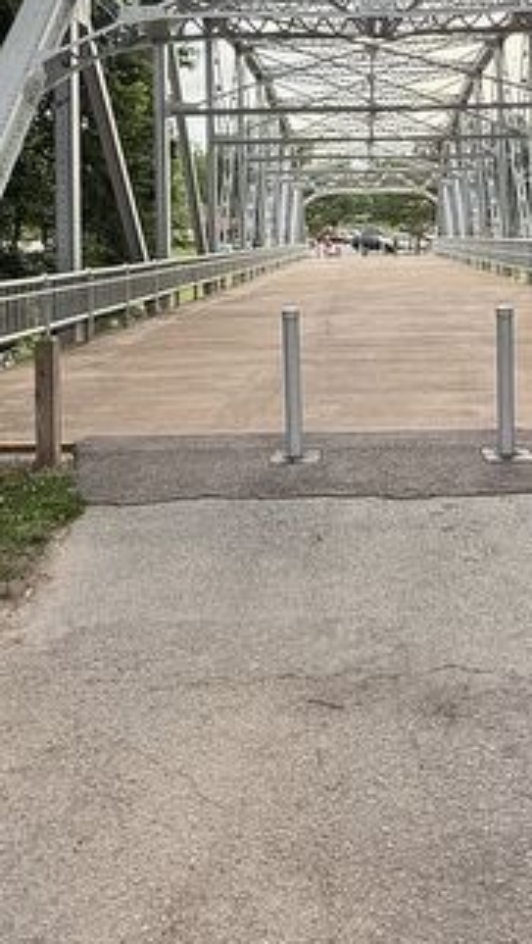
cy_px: 194
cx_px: 353
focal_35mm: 38
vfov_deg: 49.8
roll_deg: +0.6
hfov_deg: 31.0
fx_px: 951
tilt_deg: +4.4
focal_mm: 2.22
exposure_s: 1/540
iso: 50
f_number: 2.2
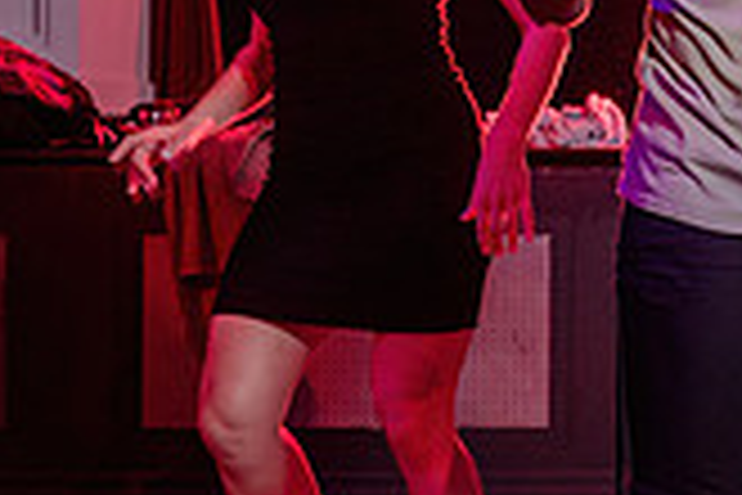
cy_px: 159
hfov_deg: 18.9
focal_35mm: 92
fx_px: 1896
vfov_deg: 14.8
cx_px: 1184
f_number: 3.2
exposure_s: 1/80
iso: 1000
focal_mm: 24
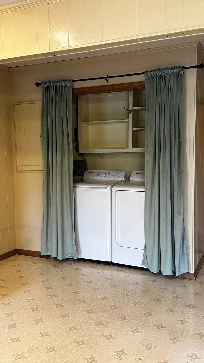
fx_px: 336
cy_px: 181
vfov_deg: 56.6
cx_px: 99
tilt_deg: -5.5
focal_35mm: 35
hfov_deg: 33.7
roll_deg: +0.0
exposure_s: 1/60
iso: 250
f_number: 1.78
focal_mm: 6.86
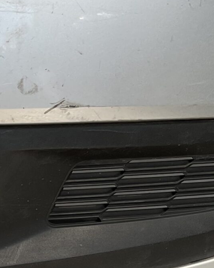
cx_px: -168
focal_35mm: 109
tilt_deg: -6.3
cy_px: 214
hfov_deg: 12.9
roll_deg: -1.8
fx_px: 863
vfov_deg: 17.5
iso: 16
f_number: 1.8
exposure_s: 1/613
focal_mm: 3
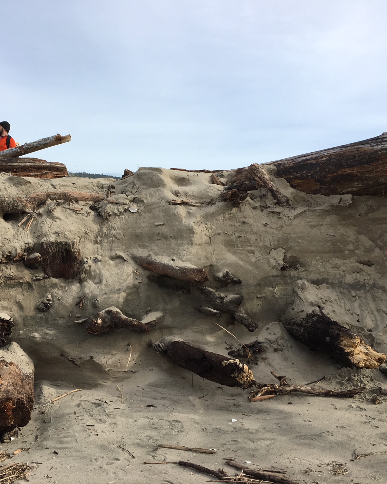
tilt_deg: +1.8
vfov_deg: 47.9
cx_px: 117
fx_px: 544
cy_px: 241
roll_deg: +1.4
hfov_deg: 38.5
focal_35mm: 38
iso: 25
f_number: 2.2
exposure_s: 1/974
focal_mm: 4.15
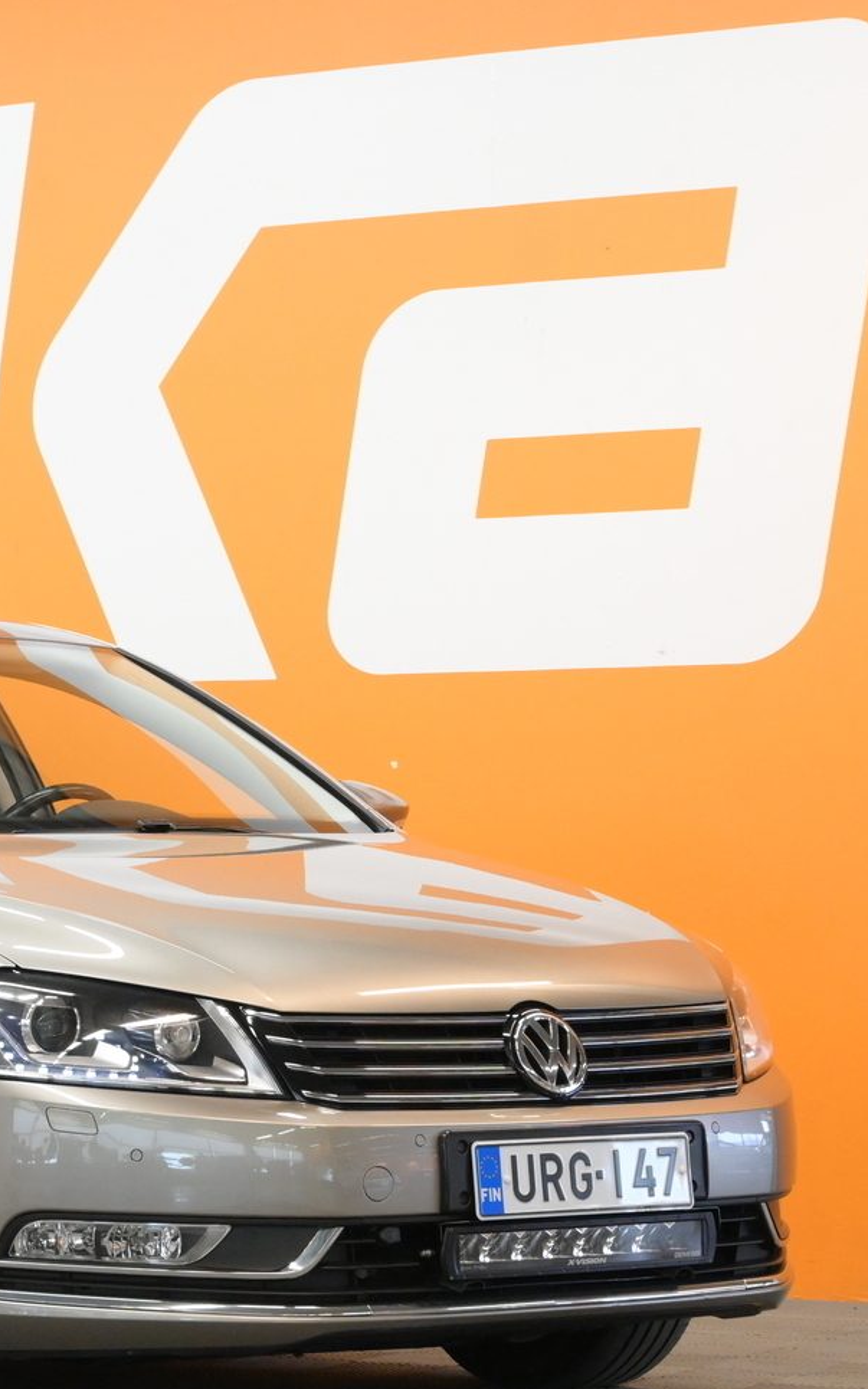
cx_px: -128
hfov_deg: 9.9
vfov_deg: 16.0
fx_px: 4954
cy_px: 772
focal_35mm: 131
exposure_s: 1/125
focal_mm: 51
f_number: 5.6
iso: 2500
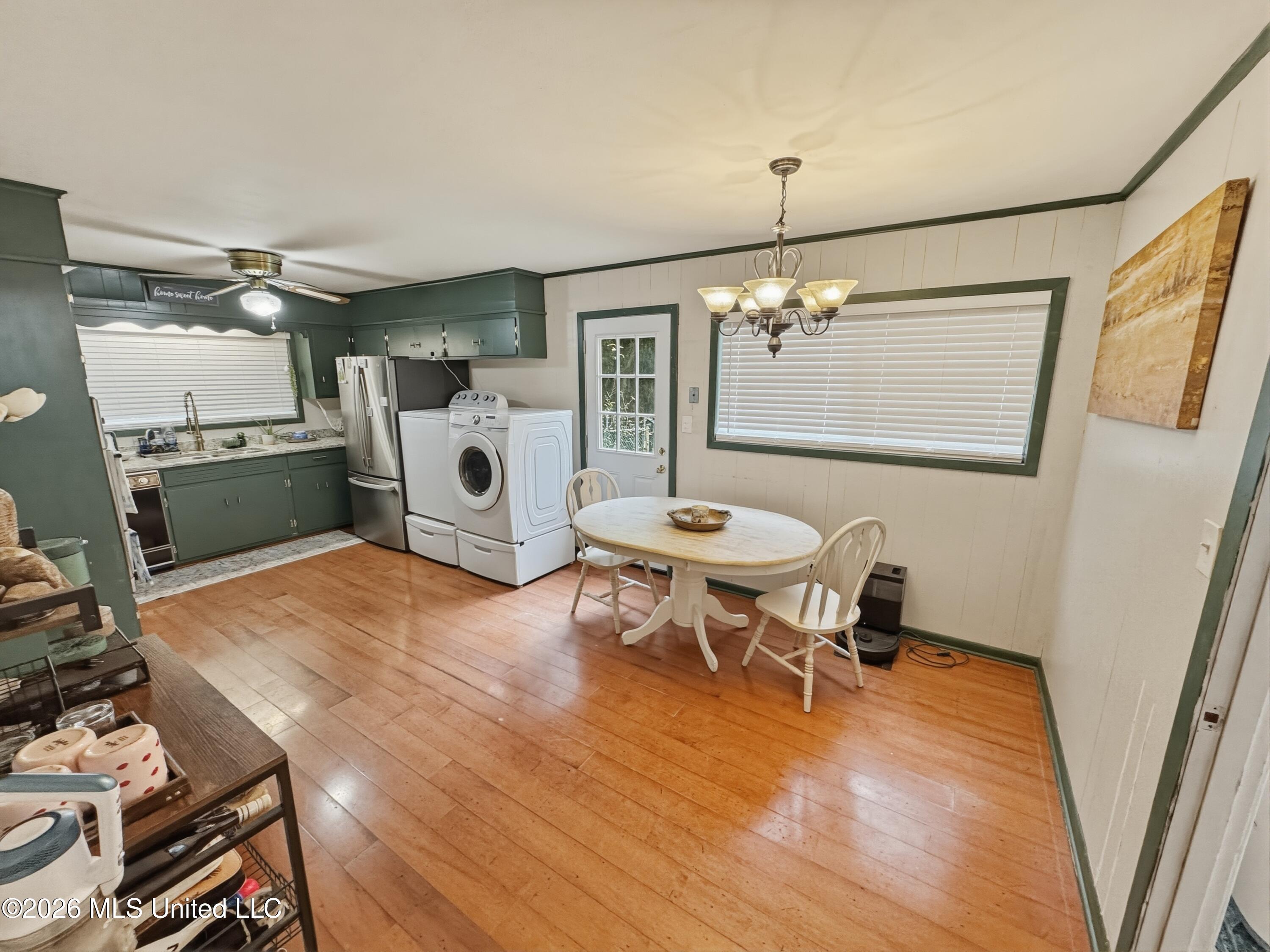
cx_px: 635
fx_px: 514
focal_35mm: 14
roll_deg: +0.3
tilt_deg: -12.3
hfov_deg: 102.1
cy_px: 476
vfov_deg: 85.7
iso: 200
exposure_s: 1/60
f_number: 2.2
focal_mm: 2.2
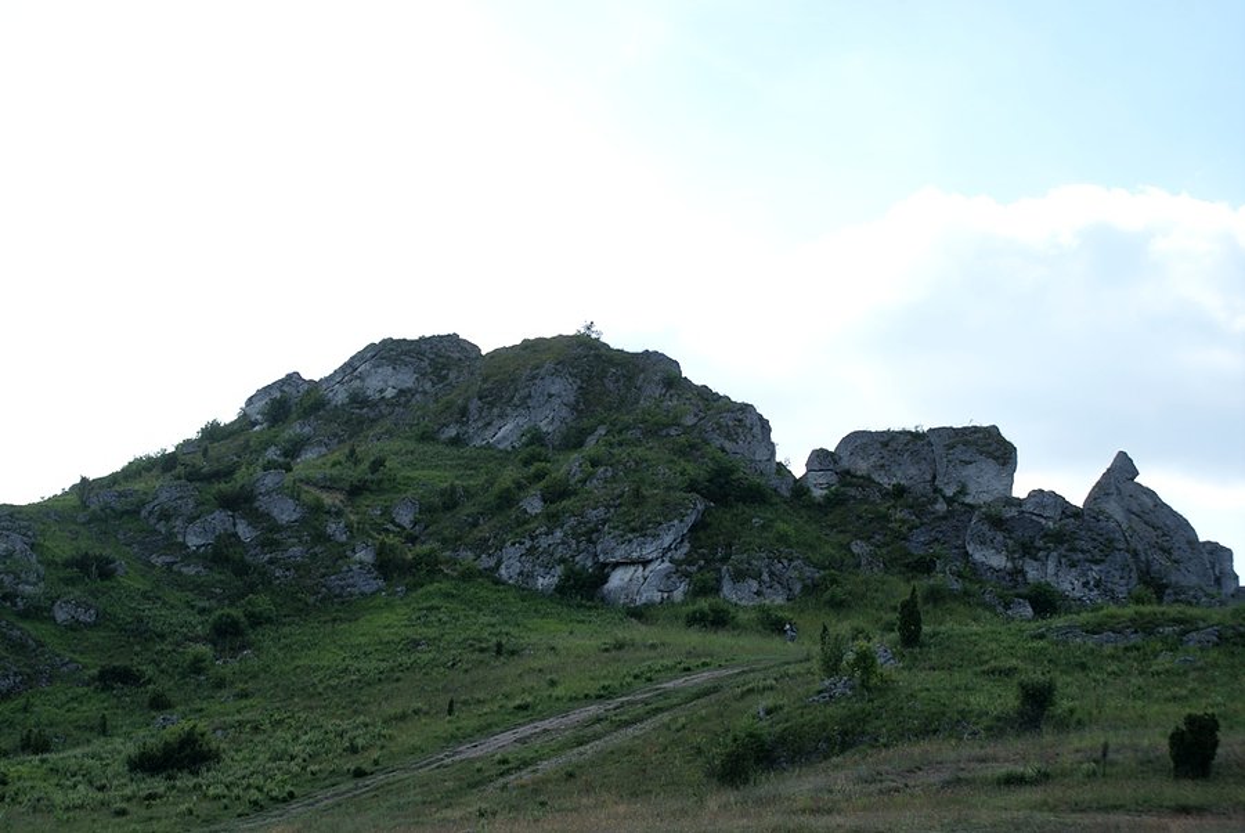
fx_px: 2337
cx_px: 622
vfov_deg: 20.2
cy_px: 416
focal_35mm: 68
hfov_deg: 29.8
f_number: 9
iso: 100
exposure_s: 1/160
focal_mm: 45
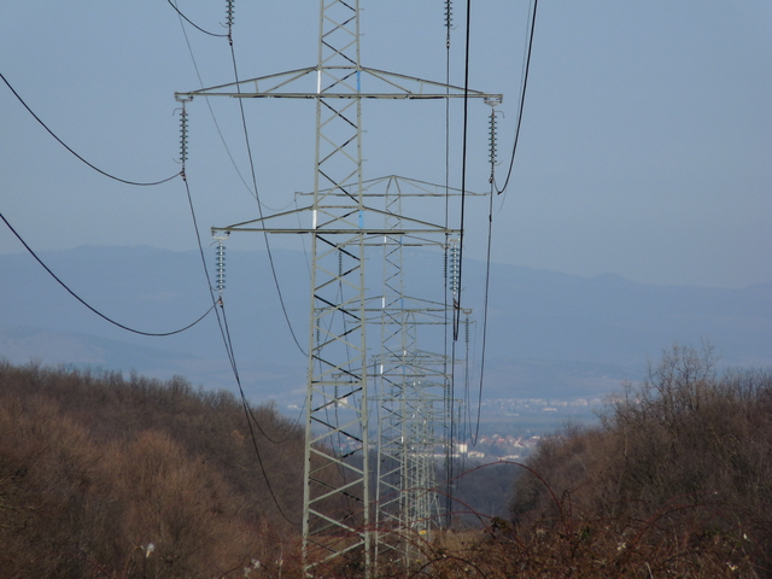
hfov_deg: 4.6
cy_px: 290
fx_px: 9657
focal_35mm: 433
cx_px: 386
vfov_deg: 3.4
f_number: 8
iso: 100
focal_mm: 76.9
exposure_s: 1/400
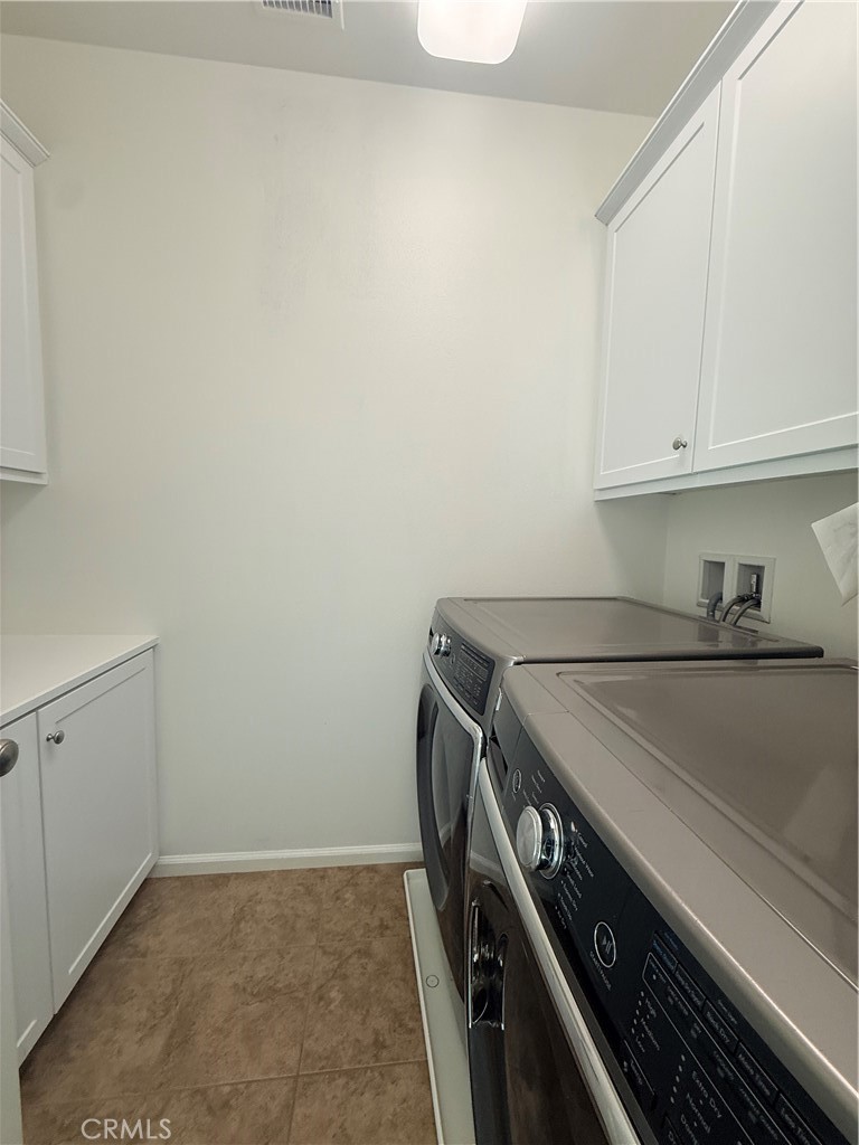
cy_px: 572
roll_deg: -1.5
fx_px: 463
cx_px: 430
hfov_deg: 85.7
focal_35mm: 14
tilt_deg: -3.9
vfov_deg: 102.1
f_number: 2.2
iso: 125
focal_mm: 2.22
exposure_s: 1/120
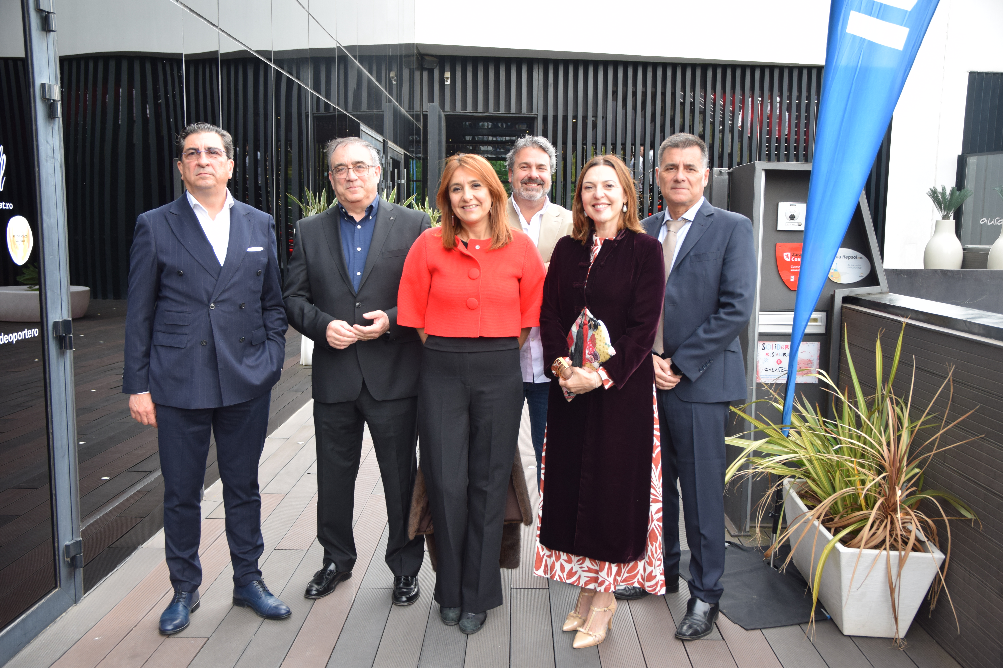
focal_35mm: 36
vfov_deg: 36.9
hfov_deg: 53.1
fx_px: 1003
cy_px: 334
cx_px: 502
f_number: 4.5
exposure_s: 1/80
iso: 400
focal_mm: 24
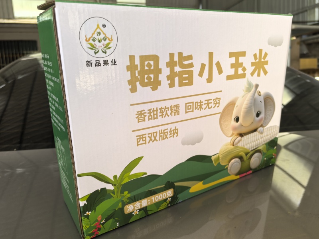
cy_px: 120
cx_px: 160
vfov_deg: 51.4
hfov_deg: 65.3
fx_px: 249
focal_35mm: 27
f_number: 2
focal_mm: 5.75
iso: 50
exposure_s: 1/121
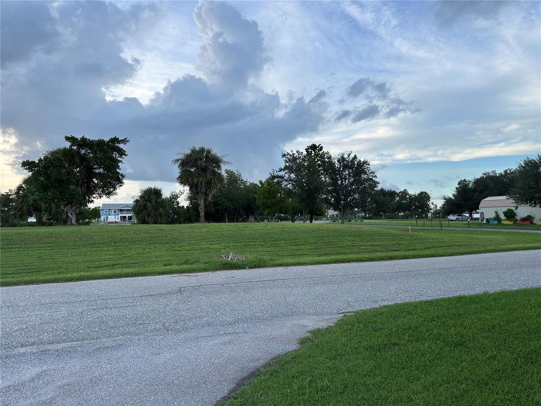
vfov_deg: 56.8
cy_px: 203
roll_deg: +0.6
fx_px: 375
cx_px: 270
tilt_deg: +1.9
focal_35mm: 24
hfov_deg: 71.6
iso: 80
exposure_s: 1/857
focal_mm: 6.86
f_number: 1.78
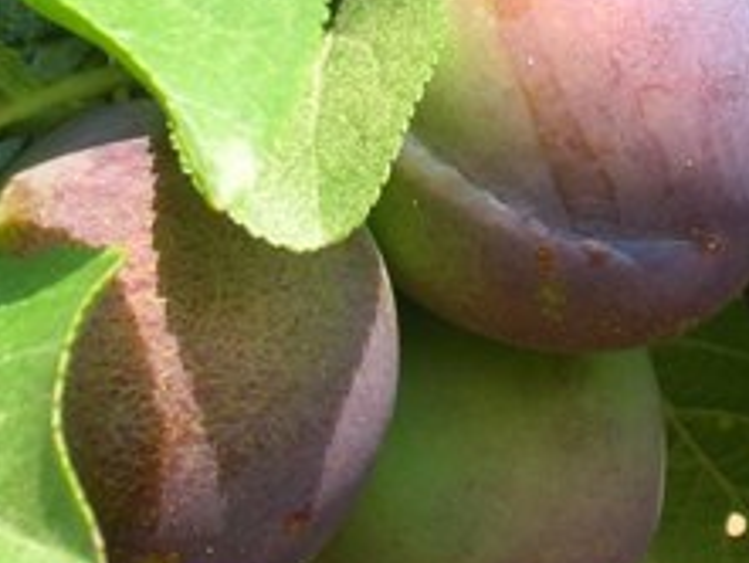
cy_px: -46
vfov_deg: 11.0
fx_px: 2879
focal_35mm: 133
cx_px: 593
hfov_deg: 14.7
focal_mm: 7.7
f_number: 5.4
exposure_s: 1/120
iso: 50
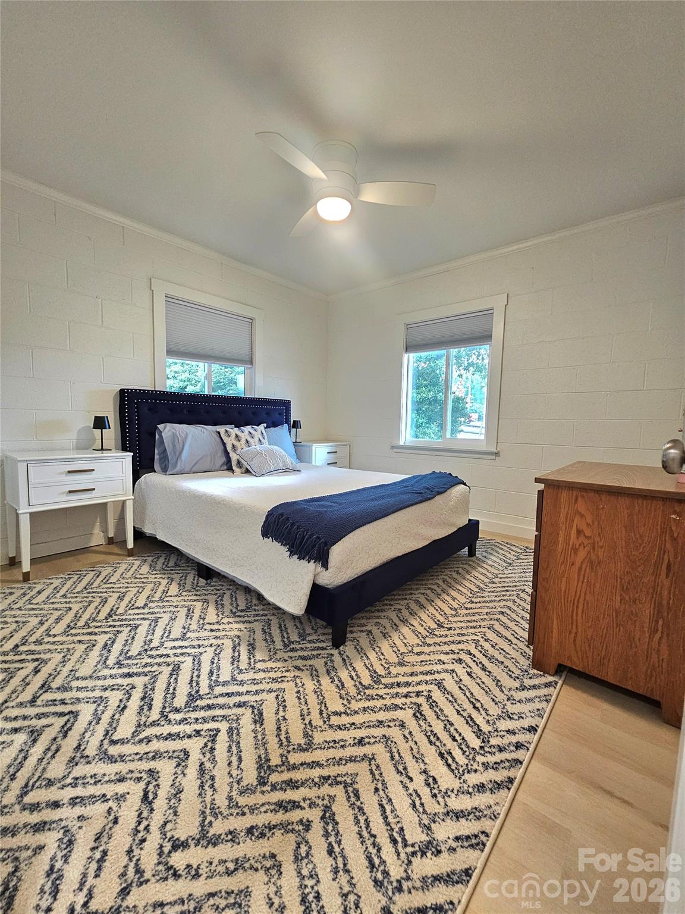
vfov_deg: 106.2
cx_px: 342
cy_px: 457
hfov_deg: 89.9
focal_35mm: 13
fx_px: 343
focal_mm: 2.2
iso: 250
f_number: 2.2
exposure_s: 1/60.2
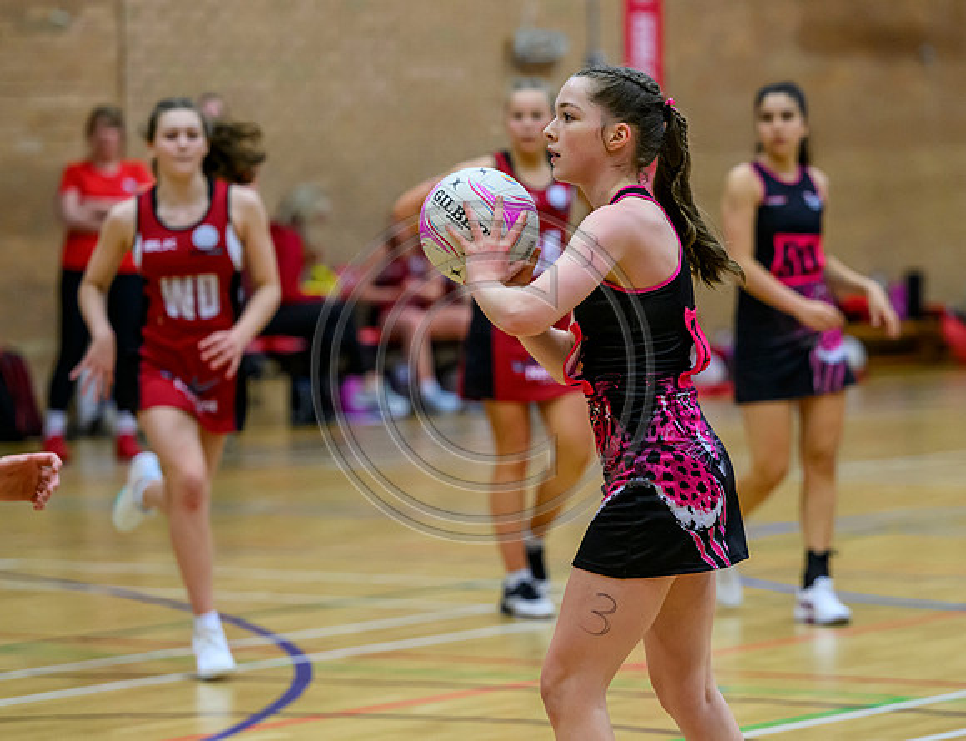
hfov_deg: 10.2
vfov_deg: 7.9
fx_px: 5399
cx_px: 585
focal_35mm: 192
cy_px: 346
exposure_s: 1/800
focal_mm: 140
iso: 4000
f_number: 3.2
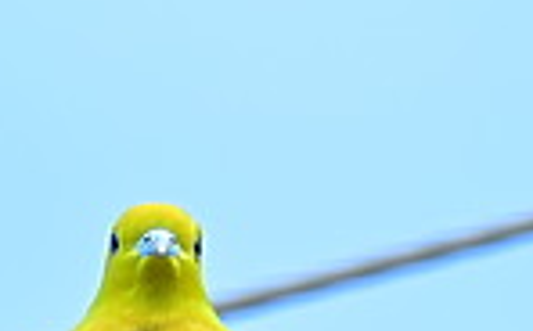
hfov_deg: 0.5
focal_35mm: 4216
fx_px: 61149
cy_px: 633
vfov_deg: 0.3
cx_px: 162
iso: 110
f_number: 8
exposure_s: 1/400
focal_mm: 850
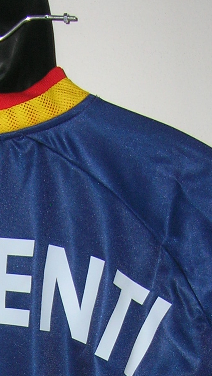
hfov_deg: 11.3
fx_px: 1059
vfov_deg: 18.7
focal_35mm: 106
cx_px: -30
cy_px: 497
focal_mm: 5.7
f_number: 2.9
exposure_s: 1/60.1
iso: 50
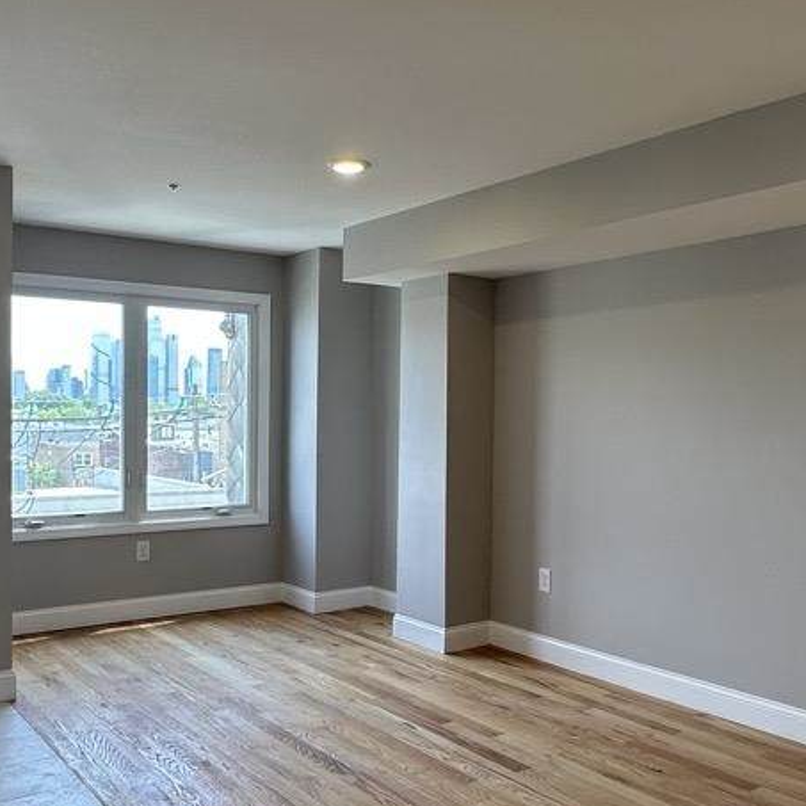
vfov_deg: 47.2
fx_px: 922
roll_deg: -0.3
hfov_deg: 47.2
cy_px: 434
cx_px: 381
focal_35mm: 35
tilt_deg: -1.1
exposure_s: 1/120
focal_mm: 2.22
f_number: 2.2
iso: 64
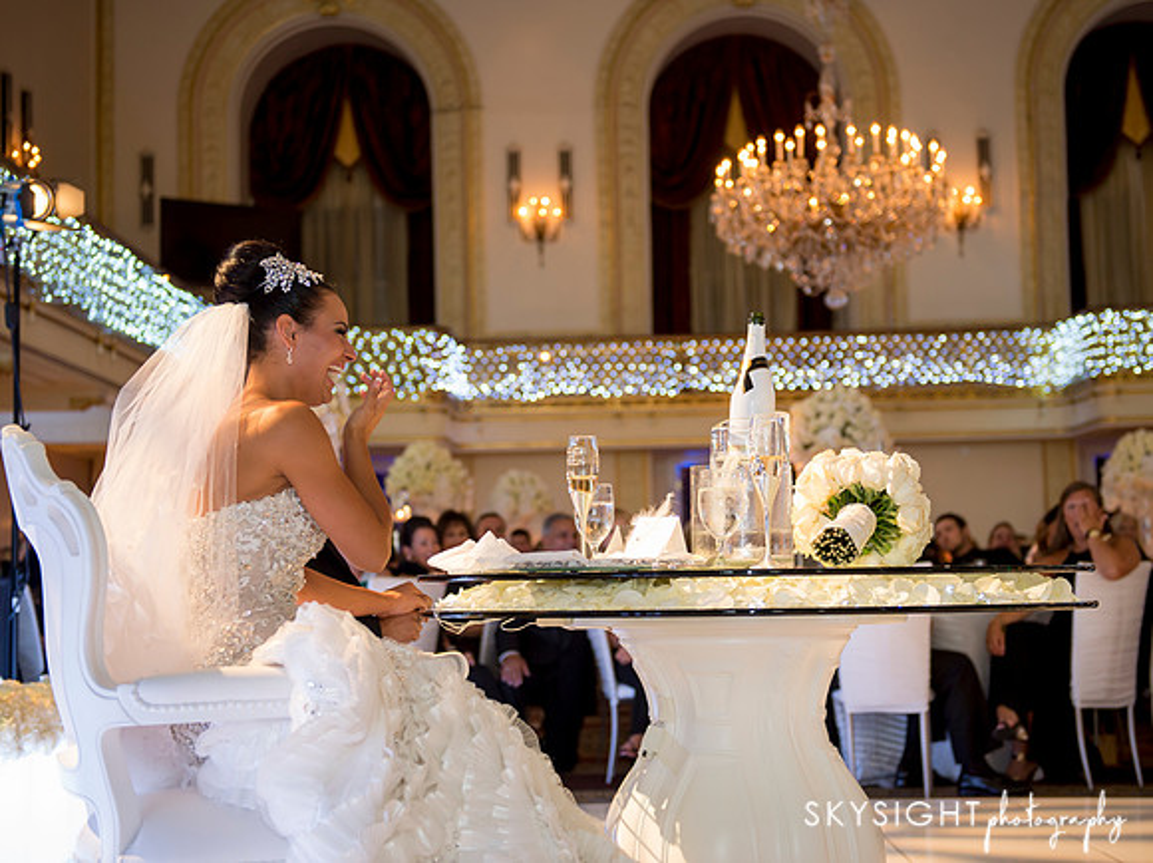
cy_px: 414
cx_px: 594
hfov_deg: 35.6
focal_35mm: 54
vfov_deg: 27.0
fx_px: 1798
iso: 1250
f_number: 2.8
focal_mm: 48
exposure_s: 1/60
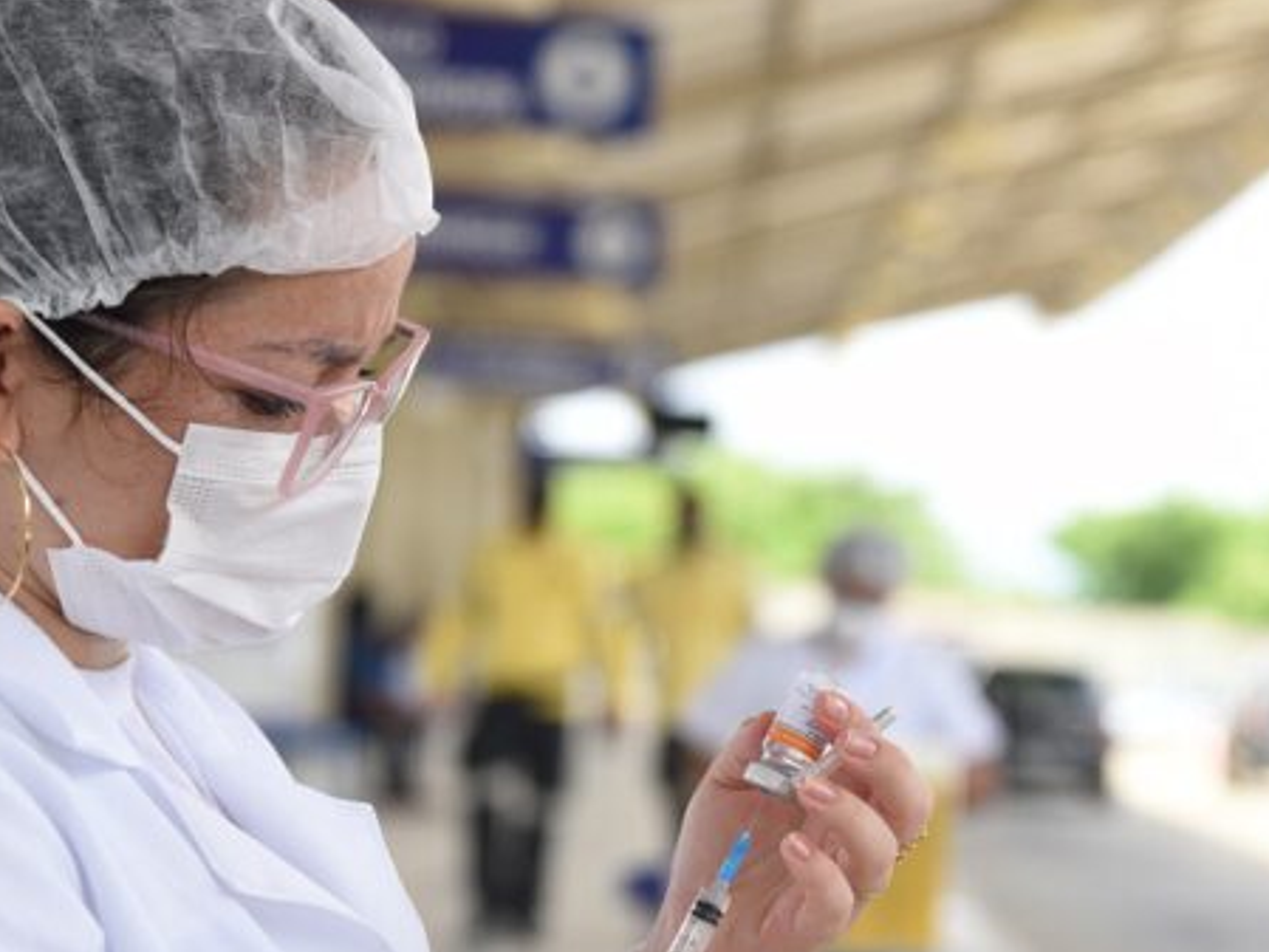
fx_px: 5904
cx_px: 715
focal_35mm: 161
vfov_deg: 9.2
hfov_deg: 12.3
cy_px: 706
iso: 400
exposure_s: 1/500
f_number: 5
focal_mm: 98
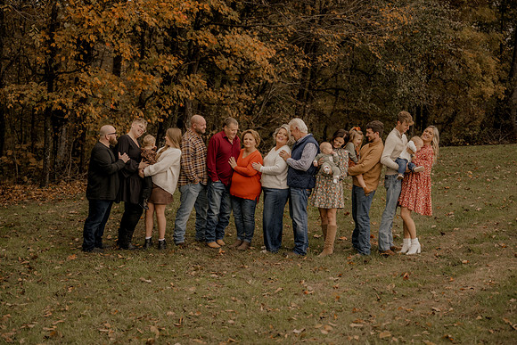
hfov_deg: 35.0
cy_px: 172
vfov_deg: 23.8
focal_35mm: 57
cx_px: 258
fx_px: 819
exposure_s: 1/125
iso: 250
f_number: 2.8
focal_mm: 57
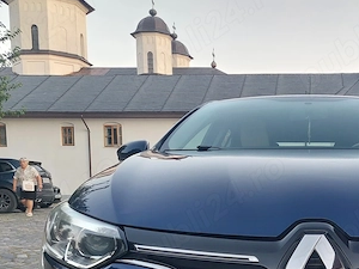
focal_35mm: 50
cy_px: 228
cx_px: 291
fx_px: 519
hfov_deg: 36.8
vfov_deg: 28.3
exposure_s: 1/50
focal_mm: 5.23
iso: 200
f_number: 1.8
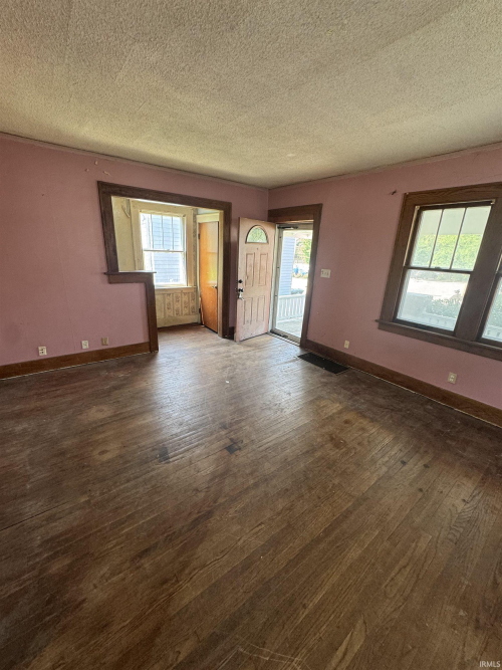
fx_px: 271
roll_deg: -0.2
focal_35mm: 14
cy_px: 335
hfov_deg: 85.7
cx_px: 251
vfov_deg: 102.1
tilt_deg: -17.3
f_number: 2.2
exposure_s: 1/99
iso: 160
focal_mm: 2.22
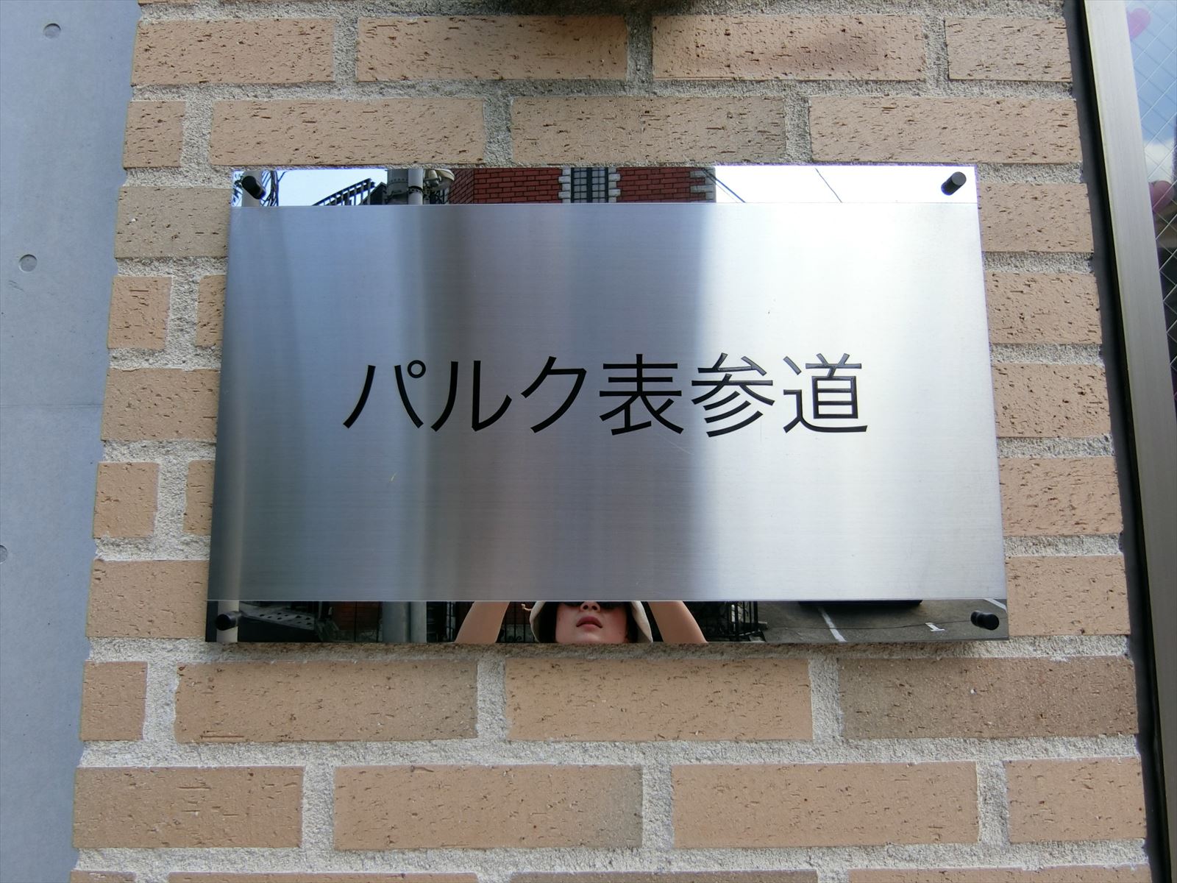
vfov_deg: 68.7
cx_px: 588
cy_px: 442
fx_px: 646
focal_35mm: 19
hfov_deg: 84.7
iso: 80
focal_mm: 4.06
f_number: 2.7
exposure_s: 1/500
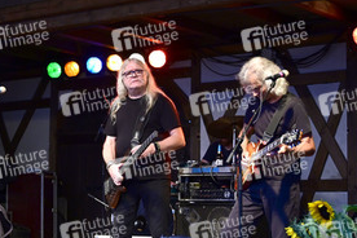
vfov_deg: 16.1
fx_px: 843
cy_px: 133
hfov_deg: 23.8
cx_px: 111
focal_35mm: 85
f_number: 3.5
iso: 2000
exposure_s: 1/125
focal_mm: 52
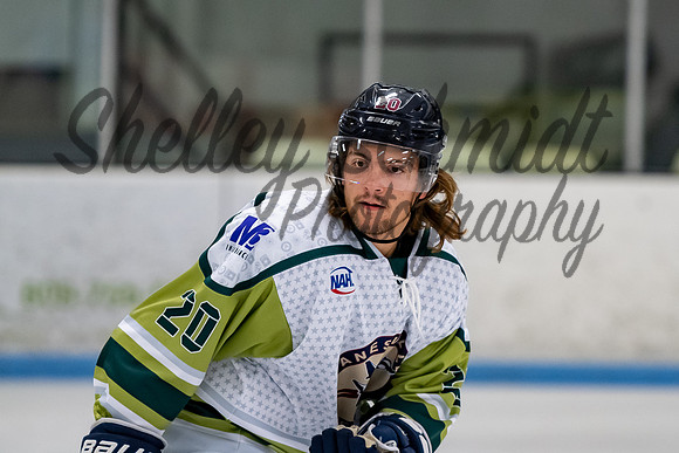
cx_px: 449
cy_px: 162
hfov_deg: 5.1
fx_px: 7569
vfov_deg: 3.4
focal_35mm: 401
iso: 2000
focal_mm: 200
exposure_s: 1/800
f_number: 3.2
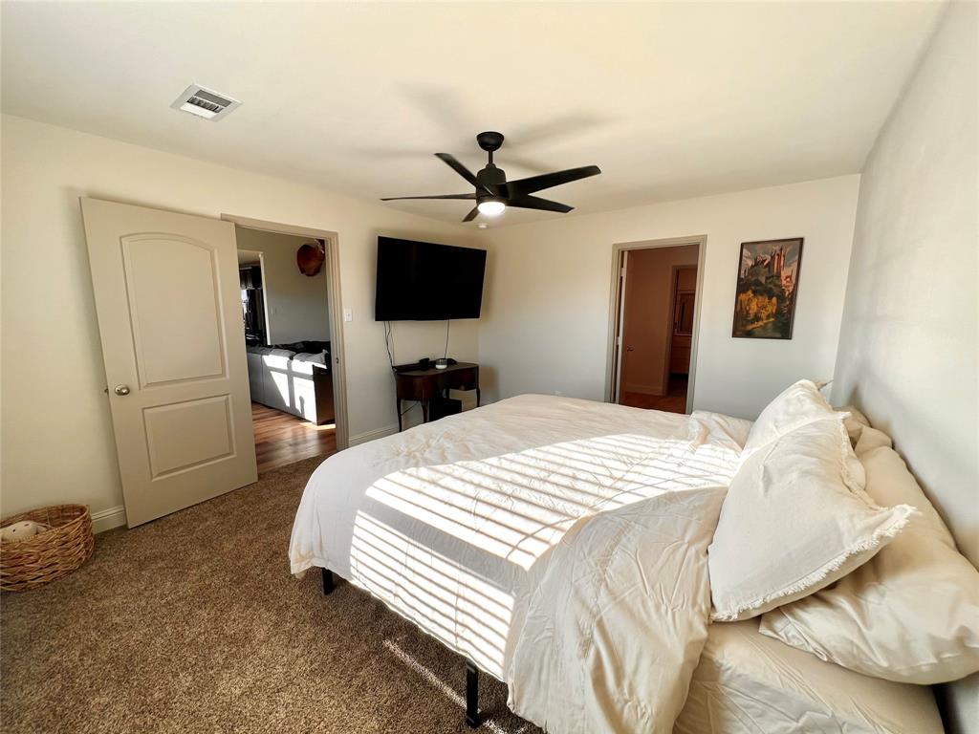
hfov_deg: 106.2
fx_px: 368
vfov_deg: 89.9
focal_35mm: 13
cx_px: 490
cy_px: 367
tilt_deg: -9.5
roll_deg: -0.3
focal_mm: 1.57
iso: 32
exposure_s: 1/147
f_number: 1.8
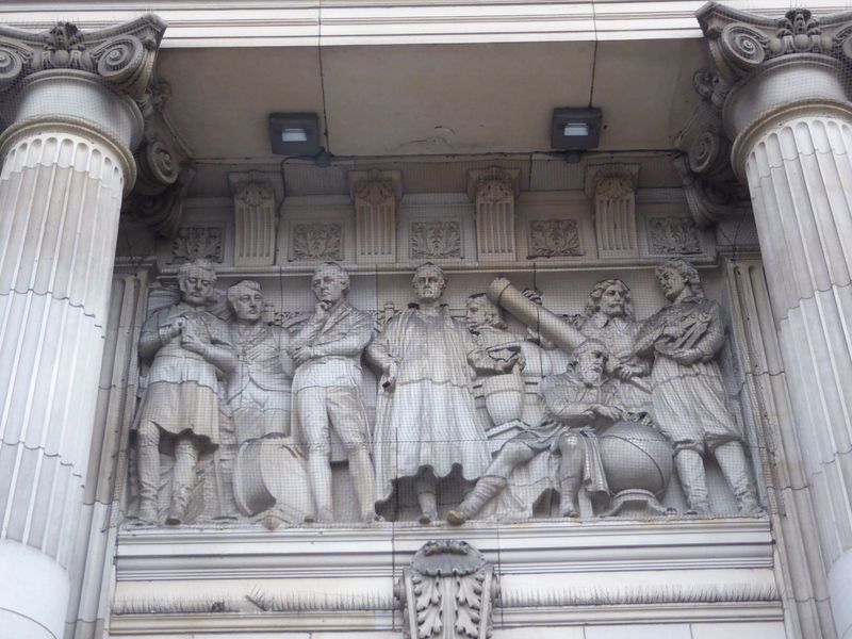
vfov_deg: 22.6
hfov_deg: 29.8
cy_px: 320
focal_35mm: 65
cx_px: 426
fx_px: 1600
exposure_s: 1/50
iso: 400
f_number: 4.3
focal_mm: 10.9
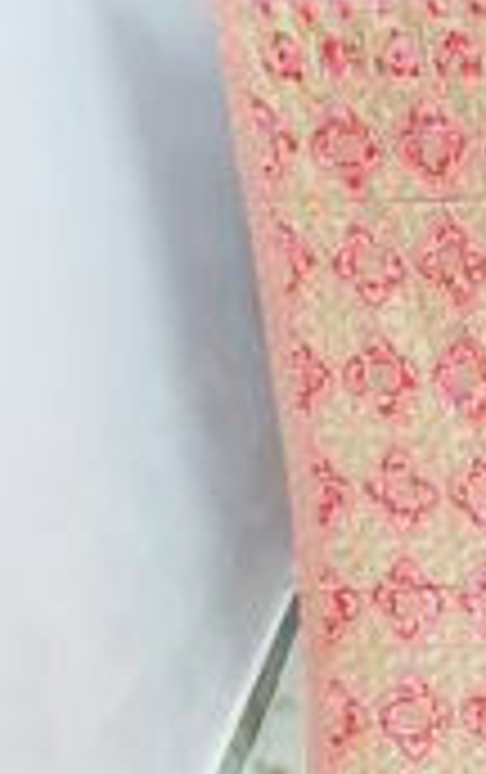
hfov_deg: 18.6
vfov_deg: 31.3
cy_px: 603
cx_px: 670
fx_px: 1352
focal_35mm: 64
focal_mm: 4.2
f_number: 1.7
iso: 200
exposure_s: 1/25
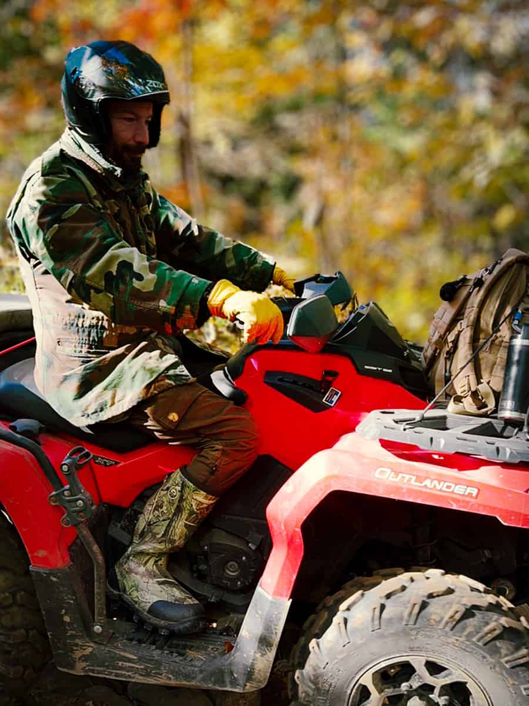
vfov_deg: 58.4
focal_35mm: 31
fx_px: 632
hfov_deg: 45.4
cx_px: 264
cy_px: 353
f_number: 1.5
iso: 40
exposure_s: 1/189
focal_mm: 5.7
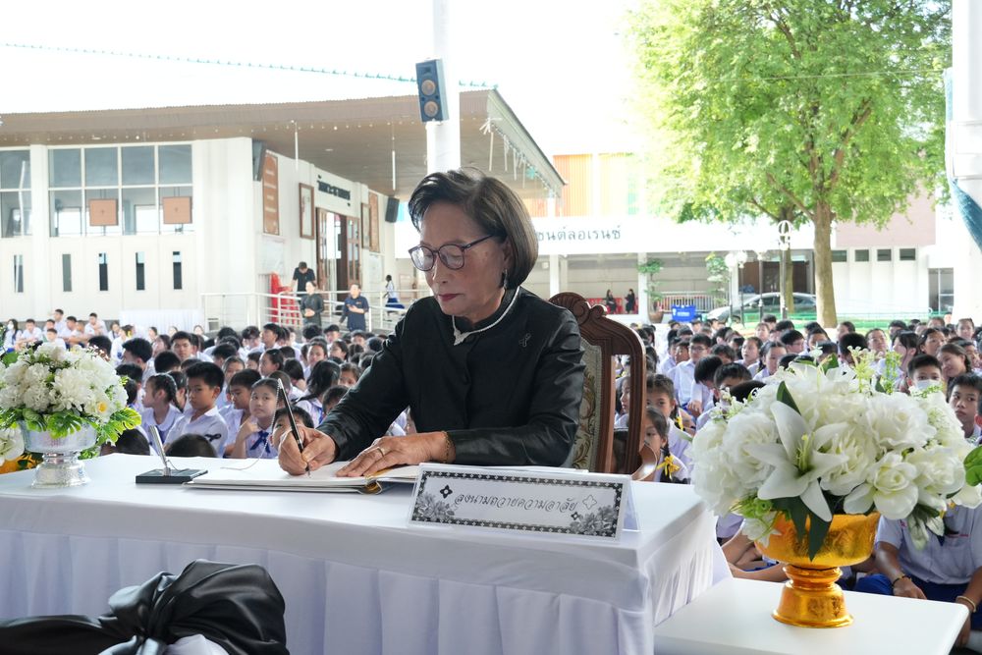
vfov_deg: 30.9
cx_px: 491
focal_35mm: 44
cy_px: 328
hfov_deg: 45.0
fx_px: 1187
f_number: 5.6
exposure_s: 1/250
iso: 1600
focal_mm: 29
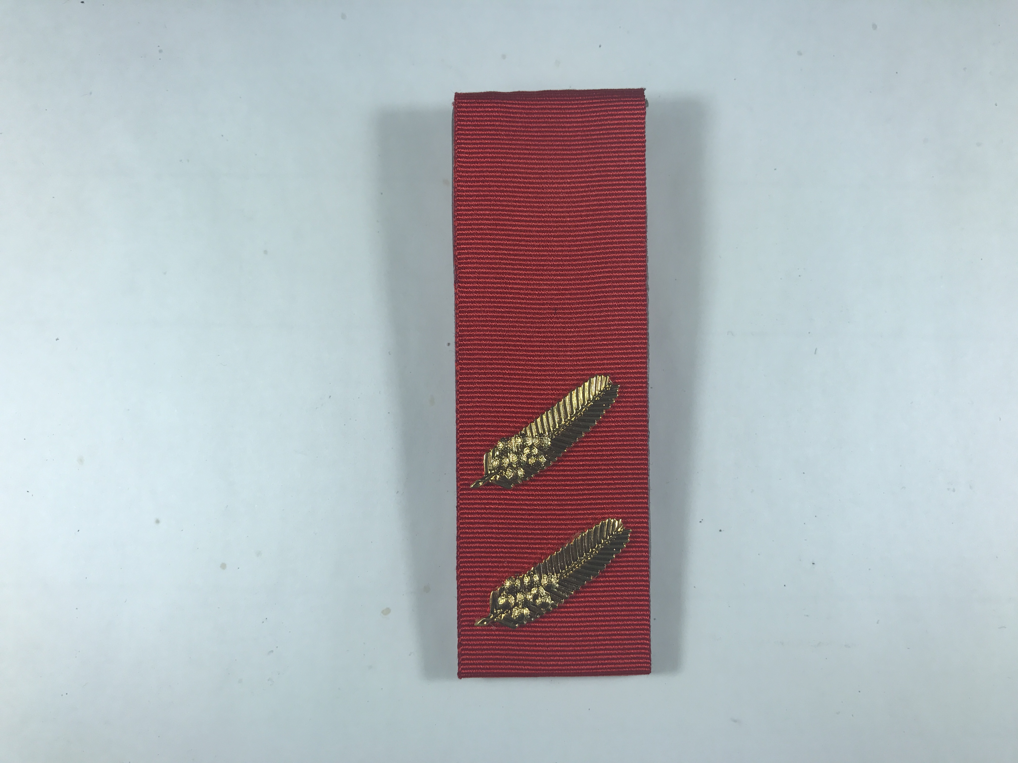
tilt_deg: -80.4
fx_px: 823
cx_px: 509
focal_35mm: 28
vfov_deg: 49.7
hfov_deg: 63.4
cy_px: 382
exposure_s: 1/164
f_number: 1.8
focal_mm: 3.99
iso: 20
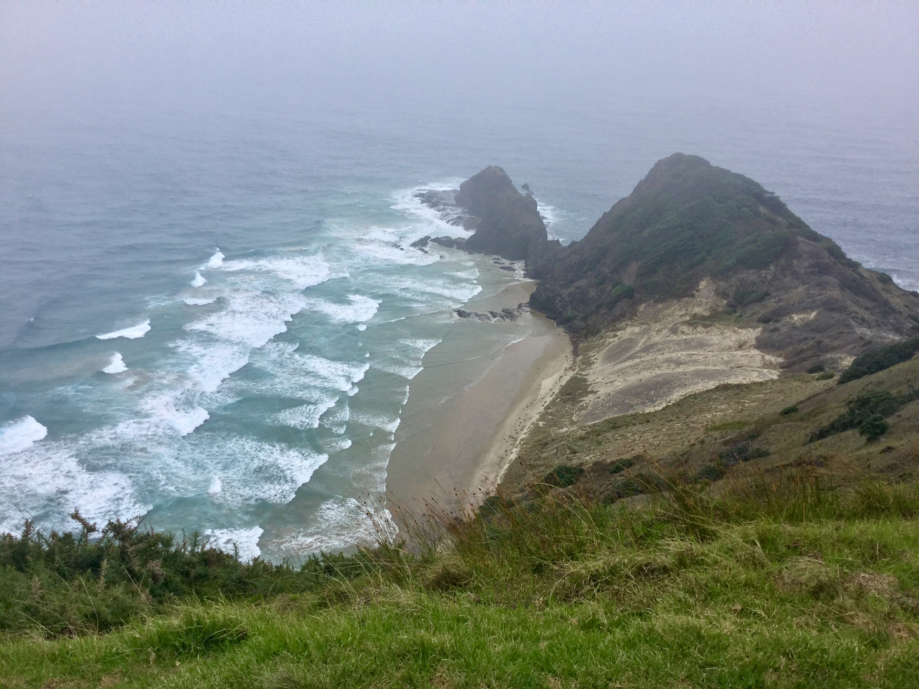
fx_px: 823
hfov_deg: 58.4
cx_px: 460
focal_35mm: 31
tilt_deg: -23.9
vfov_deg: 45.4
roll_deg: +1.4
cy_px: 344
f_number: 2.4
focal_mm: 3.3
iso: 25
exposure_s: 1/1567
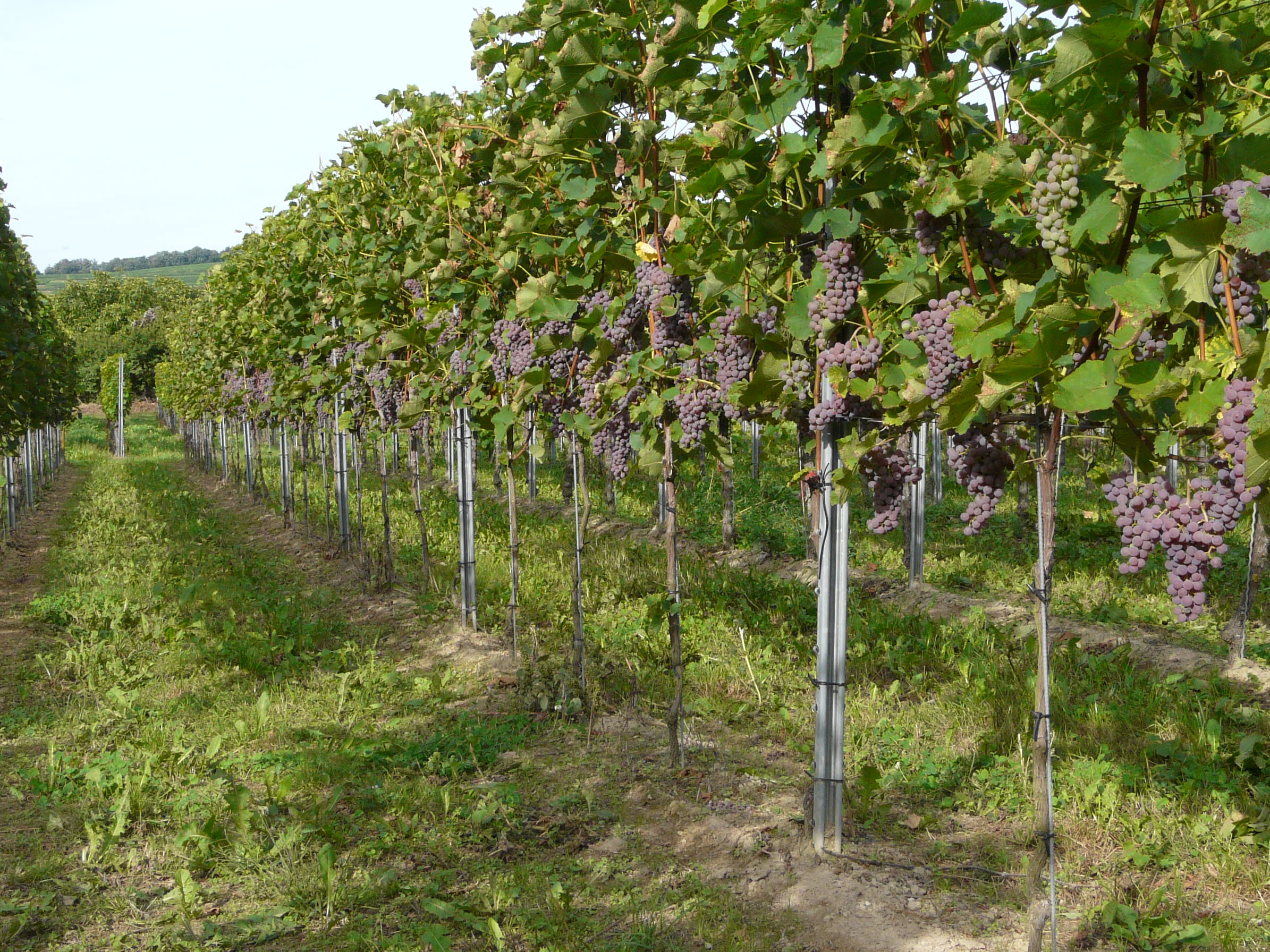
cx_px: 667
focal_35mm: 56
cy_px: 428
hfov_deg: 34.3
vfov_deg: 26.1
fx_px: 2054
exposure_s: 1/250
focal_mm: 6.7
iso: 100
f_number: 5
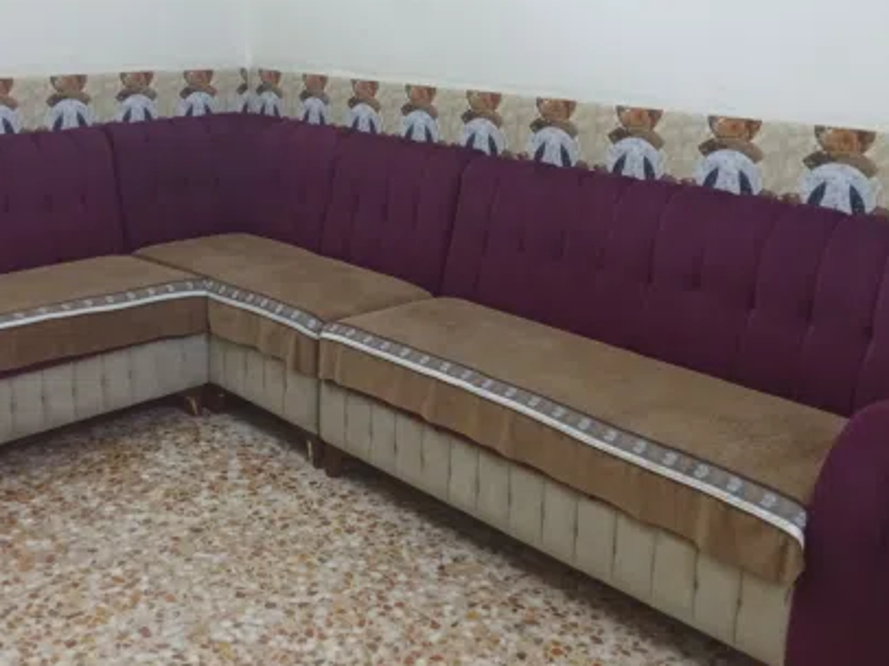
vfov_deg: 34.8
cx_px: 324
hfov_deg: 45.3
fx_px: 1052
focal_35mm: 41
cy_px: 221
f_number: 1.8
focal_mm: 3.98
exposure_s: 1/33.3
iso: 250
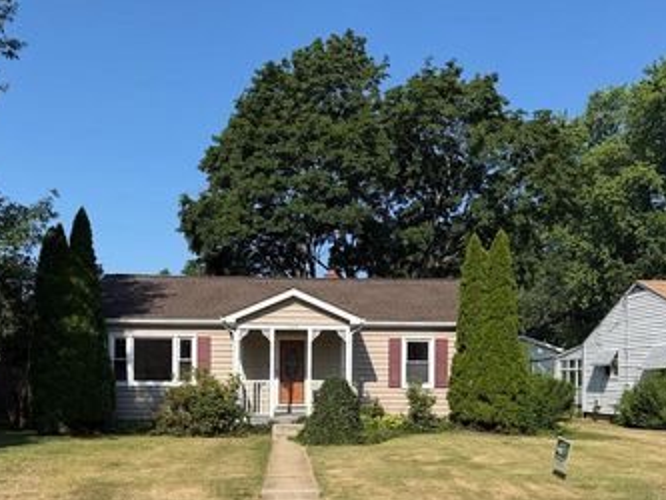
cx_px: 314
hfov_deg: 51.3
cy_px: 371
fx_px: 693
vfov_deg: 38.7
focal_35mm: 36
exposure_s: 1/4673
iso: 80
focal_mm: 6.76
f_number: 1.78
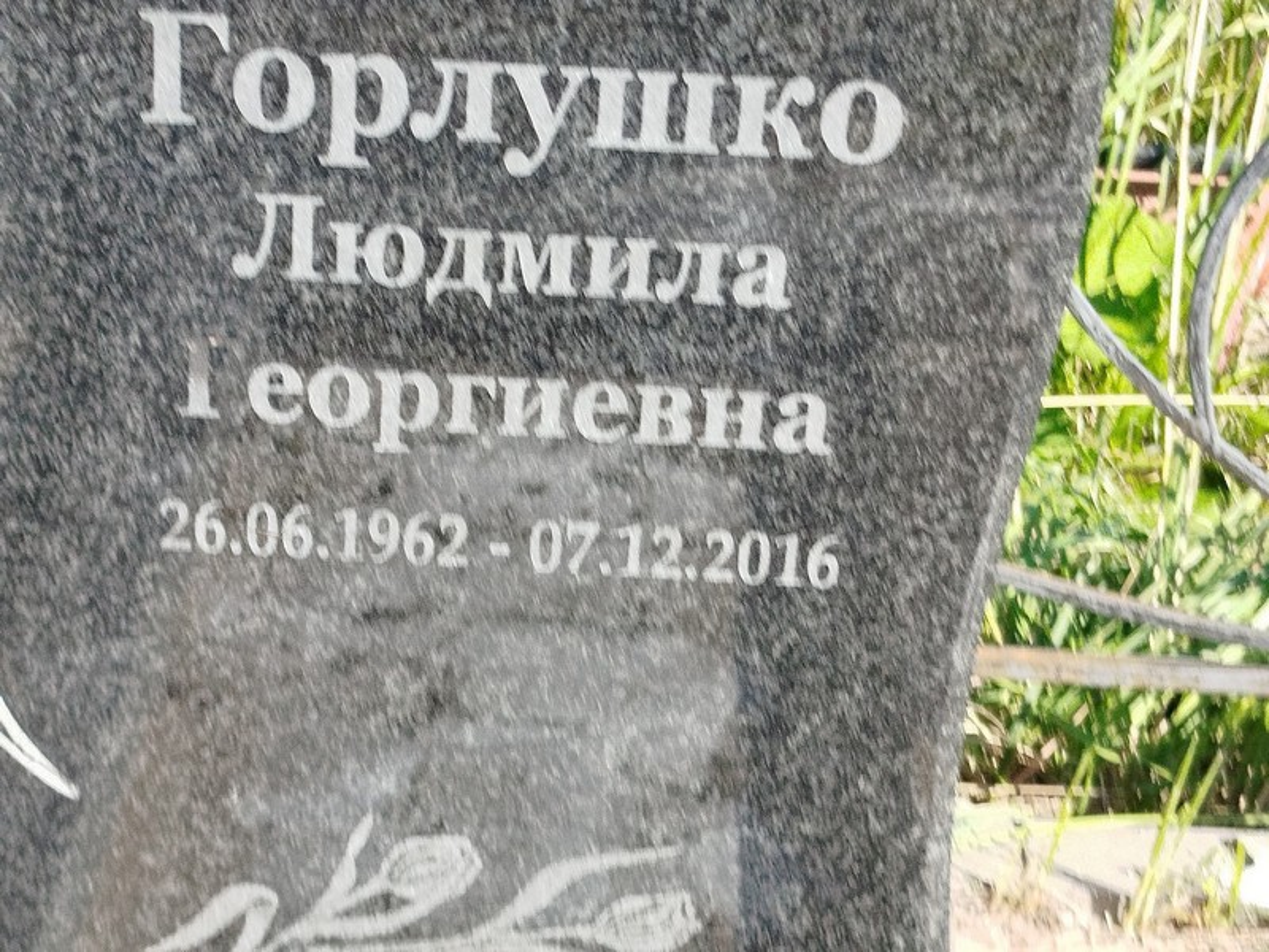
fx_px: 1136
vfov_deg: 45.4
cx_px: 634
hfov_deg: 58.4
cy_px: 476
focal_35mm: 31
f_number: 1.7
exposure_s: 1/230
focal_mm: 5.31
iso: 50
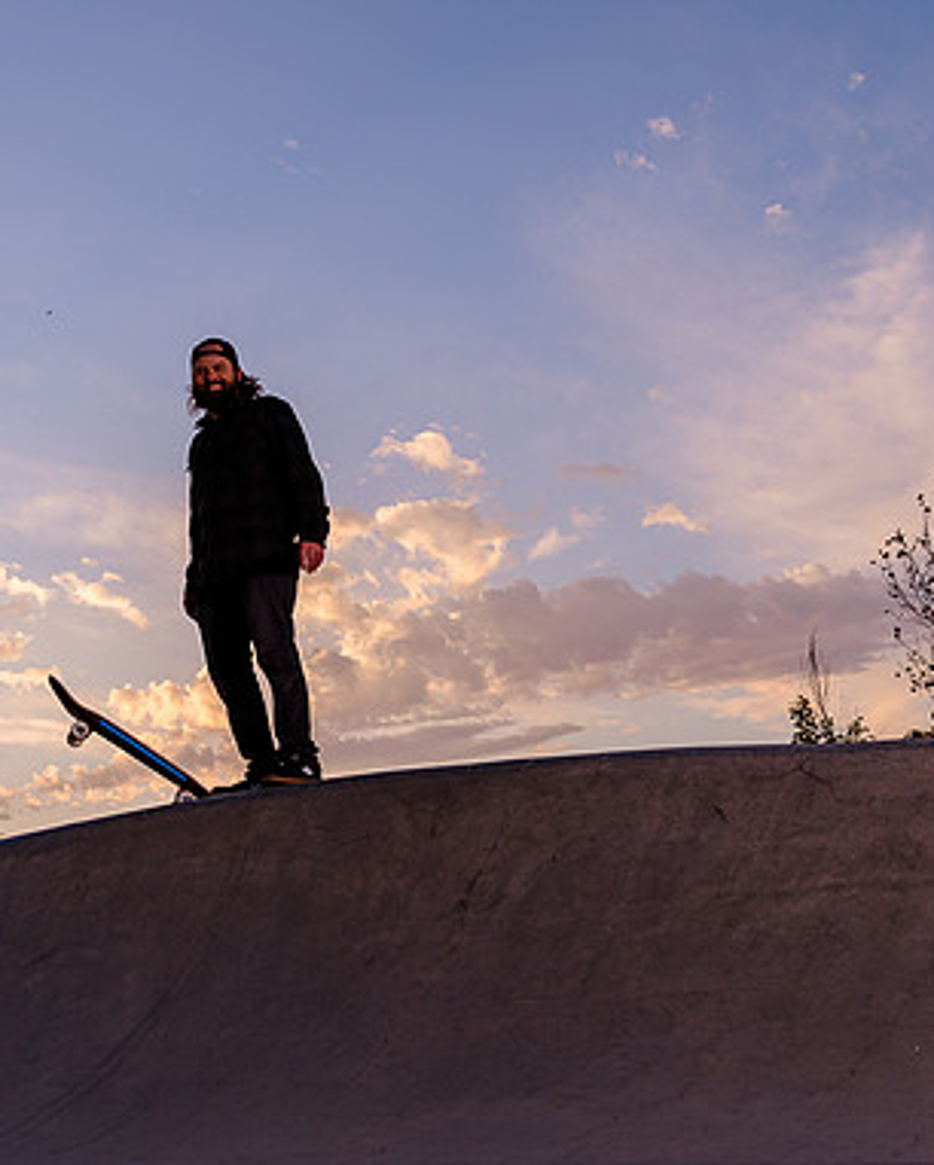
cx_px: 318
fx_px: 1657
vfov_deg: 38.8
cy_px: 560
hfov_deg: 31.3
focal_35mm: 48
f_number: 5
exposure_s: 1/500
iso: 400
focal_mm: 30
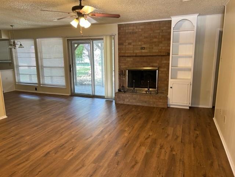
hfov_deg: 67.3
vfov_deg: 53.1
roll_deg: +1.0
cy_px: 88
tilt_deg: -9.8
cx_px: 118
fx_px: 177
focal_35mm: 26
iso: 125
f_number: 1.5
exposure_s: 1/60
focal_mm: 5.7
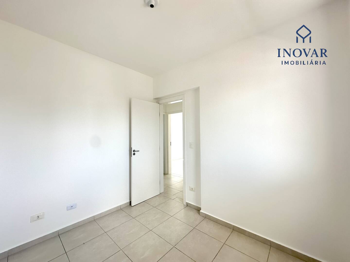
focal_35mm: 14
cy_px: 131
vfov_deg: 85.7
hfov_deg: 102.1
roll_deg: -0.2
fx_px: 142
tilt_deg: +2.3
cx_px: 175
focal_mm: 2.22
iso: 40
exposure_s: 1/133
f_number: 2.2
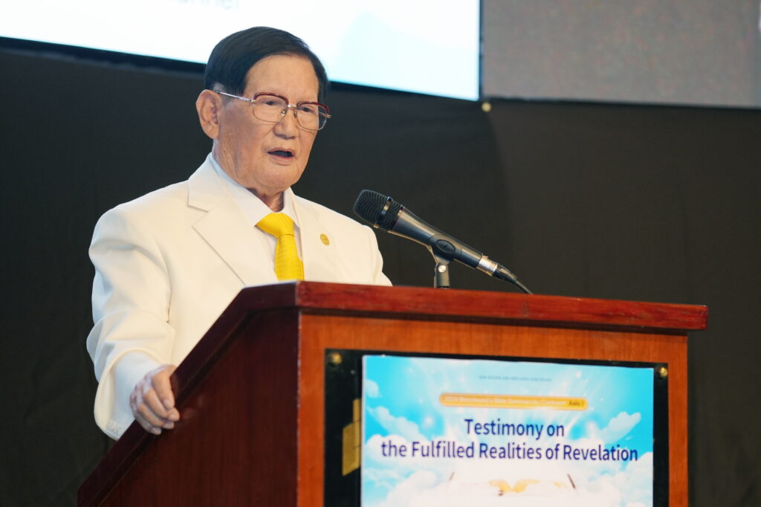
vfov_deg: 12.9
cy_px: 254
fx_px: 2240
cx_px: 380
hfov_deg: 19.3
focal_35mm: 106
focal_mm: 106
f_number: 4
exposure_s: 1/160
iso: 1600
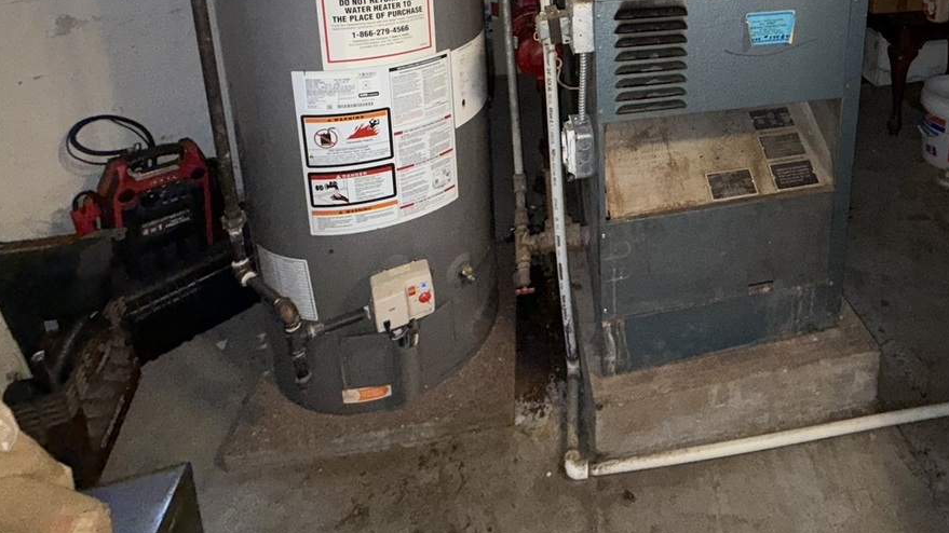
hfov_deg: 70.7
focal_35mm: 25
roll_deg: +0.2
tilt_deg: -13.7
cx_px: 670
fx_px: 629
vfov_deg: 39.6
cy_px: -18
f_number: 2.2
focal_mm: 2.22
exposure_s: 1/40
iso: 200
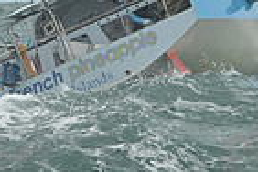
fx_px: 2057
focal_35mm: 287
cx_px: 130
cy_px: -129
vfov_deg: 4.7
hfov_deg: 7.2
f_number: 9
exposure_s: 1/1250
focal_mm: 70
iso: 320
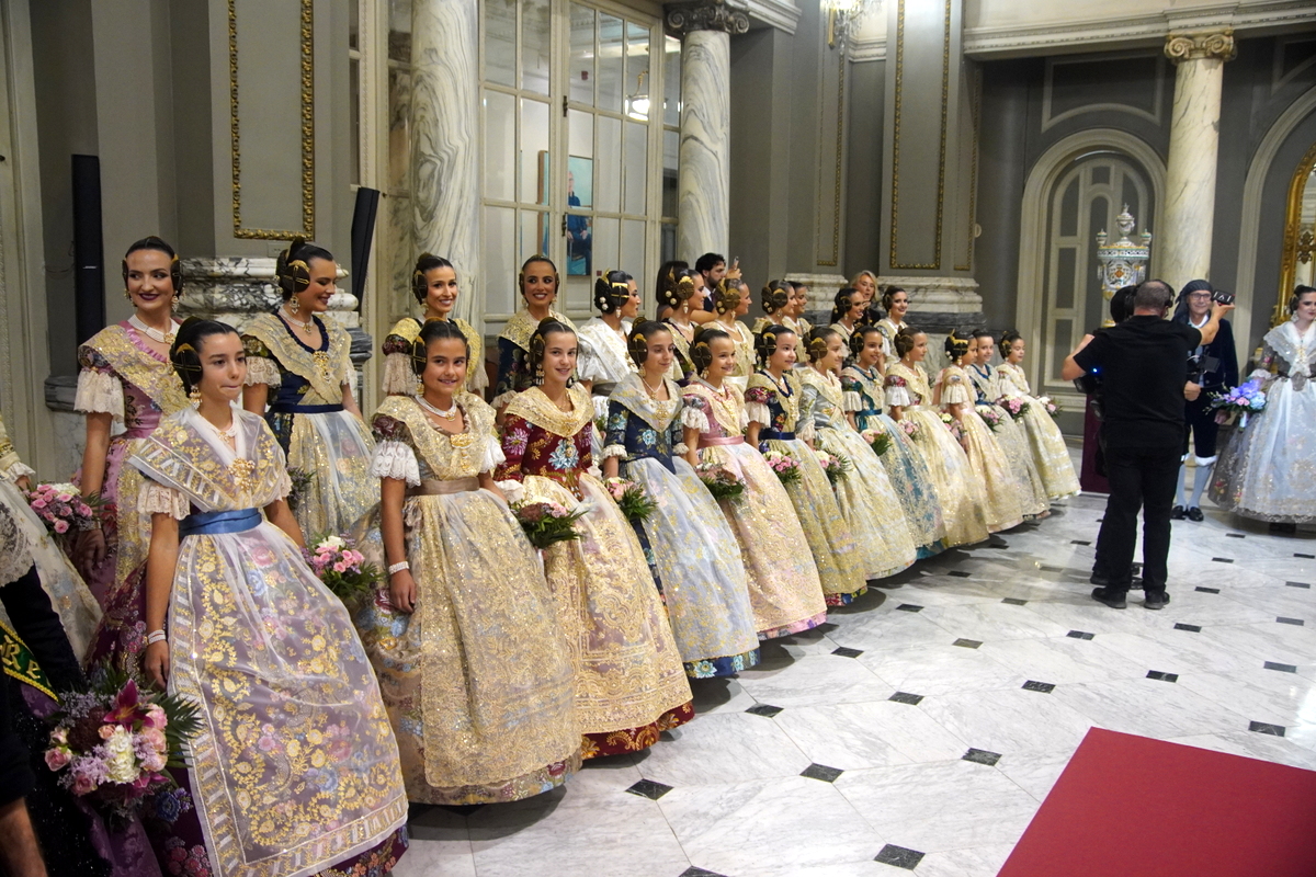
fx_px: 1097
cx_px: 658
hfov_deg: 61.9
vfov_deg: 43.6
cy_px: 438
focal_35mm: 30
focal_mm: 20
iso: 1600
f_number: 2.8
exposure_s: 1/160
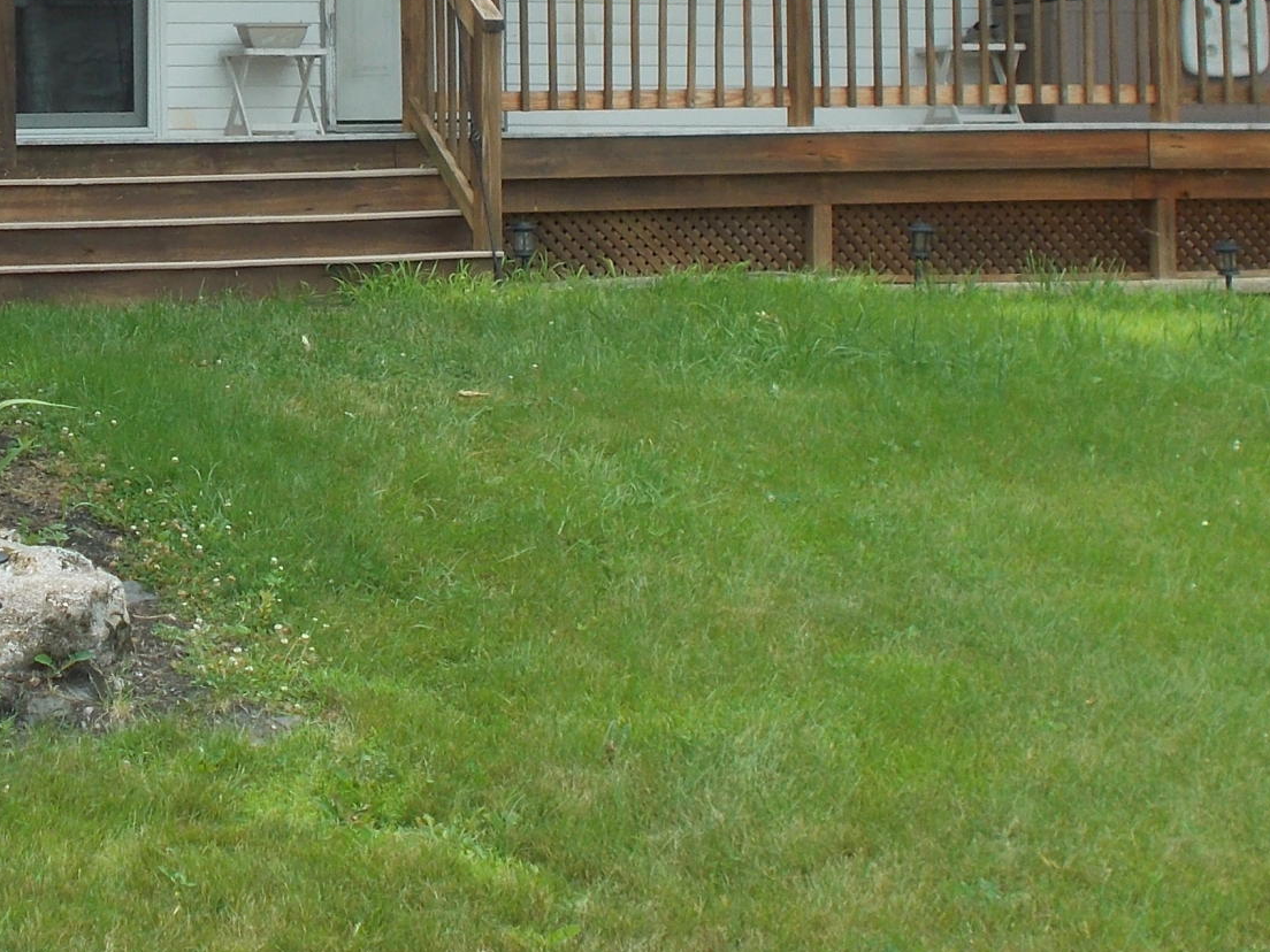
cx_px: 156
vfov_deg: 13.8
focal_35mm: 106
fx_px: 3889
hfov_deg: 18.3
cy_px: 71
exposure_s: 1/250
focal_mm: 6.9
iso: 80
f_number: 3.9
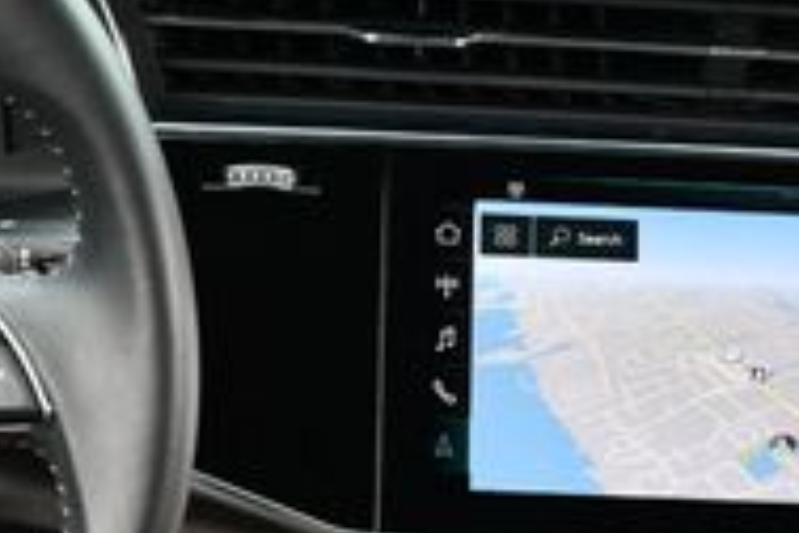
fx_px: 2708
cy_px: 453
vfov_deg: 11.2
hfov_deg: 16.4
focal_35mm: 122
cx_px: -4
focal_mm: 18
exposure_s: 1/250
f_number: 4
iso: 400
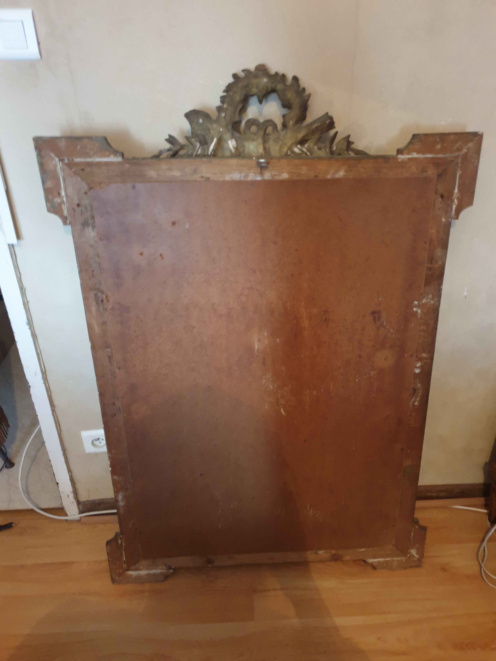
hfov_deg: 53.1
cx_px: 248
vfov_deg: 67.3
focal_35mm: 26
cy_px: 330
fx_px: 497
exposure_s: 1/13
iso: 320
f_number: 1.5
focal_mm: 4.3
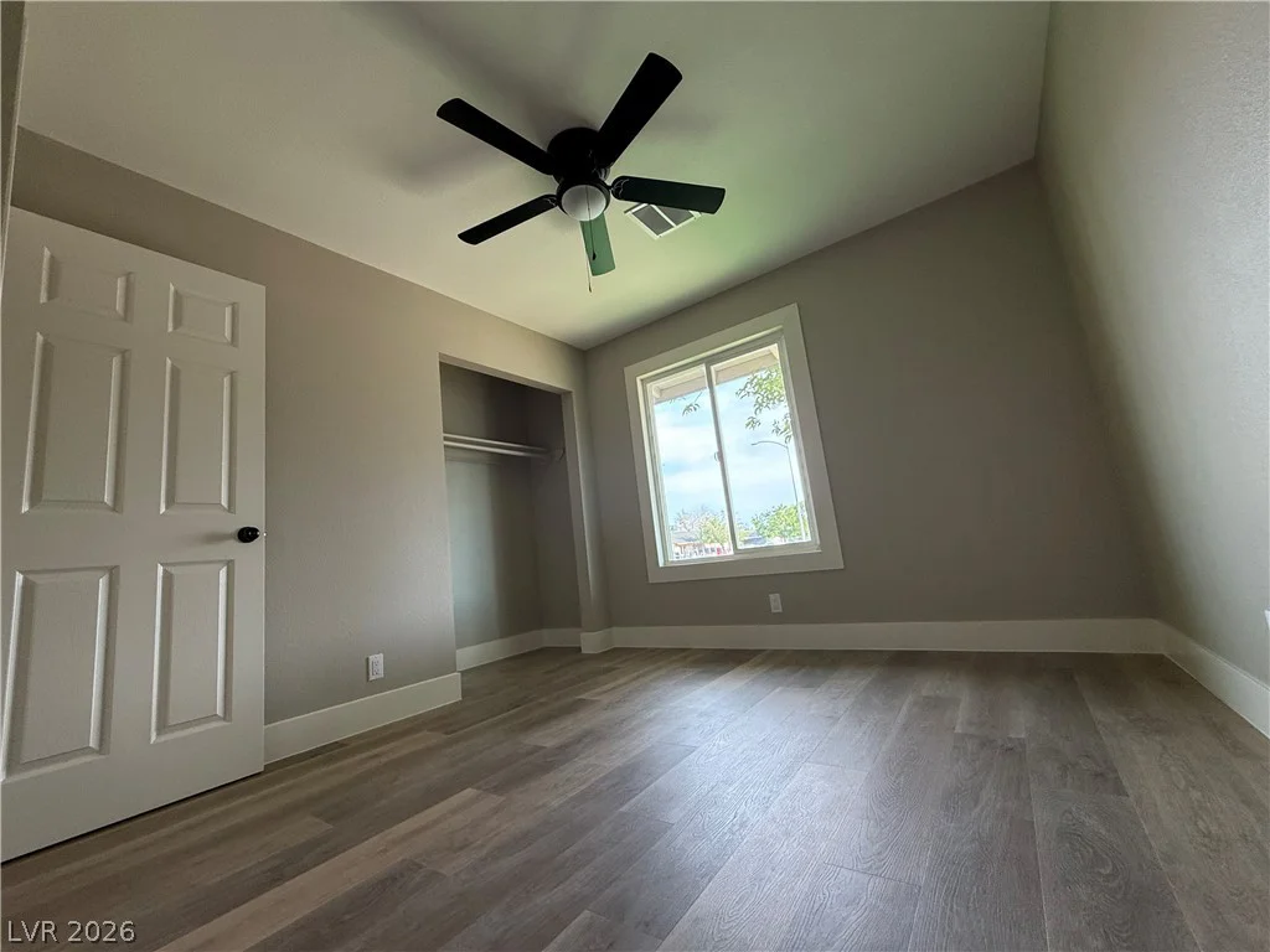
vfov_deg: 85.7
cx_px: 635
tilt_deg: +9.7
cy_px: 476
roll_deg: +6.7
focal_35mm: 14
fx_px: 514
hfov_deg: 102.1
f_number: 2.2
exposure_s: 1/99
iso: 125
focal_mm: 2.22
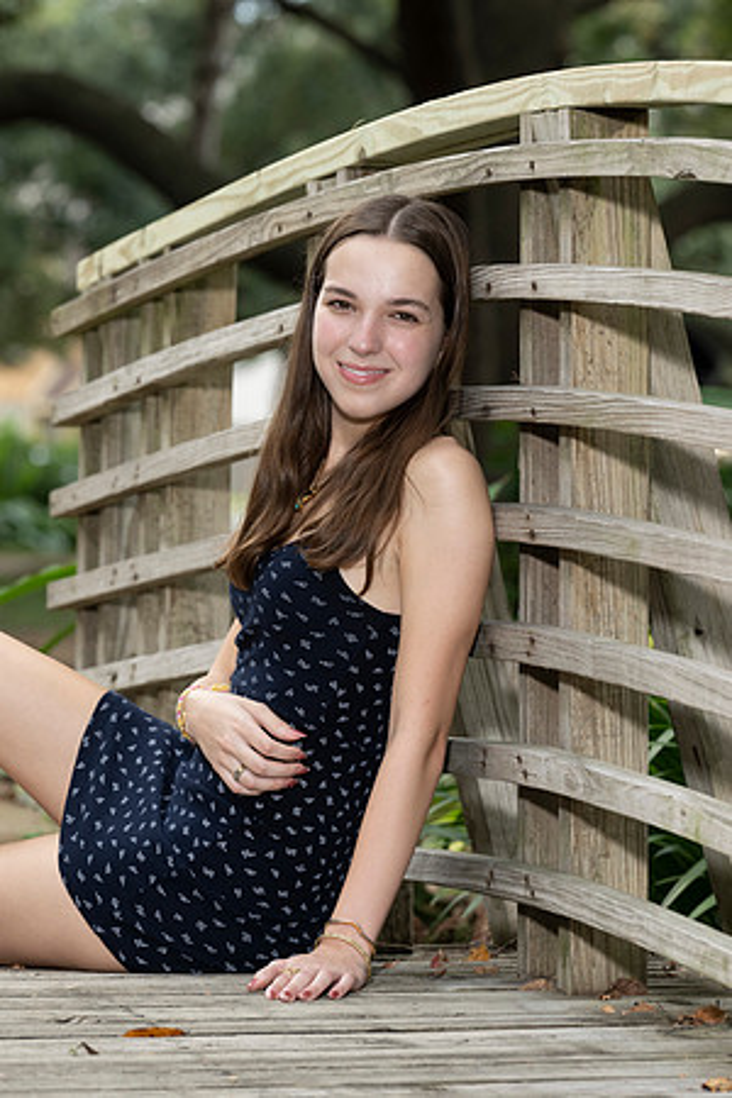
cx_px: 366
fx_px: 6100
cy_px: 549
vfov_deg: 10.3
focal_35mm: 200
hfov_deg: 6.9
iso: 1000
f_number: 8
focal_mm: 200
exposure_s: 1/200
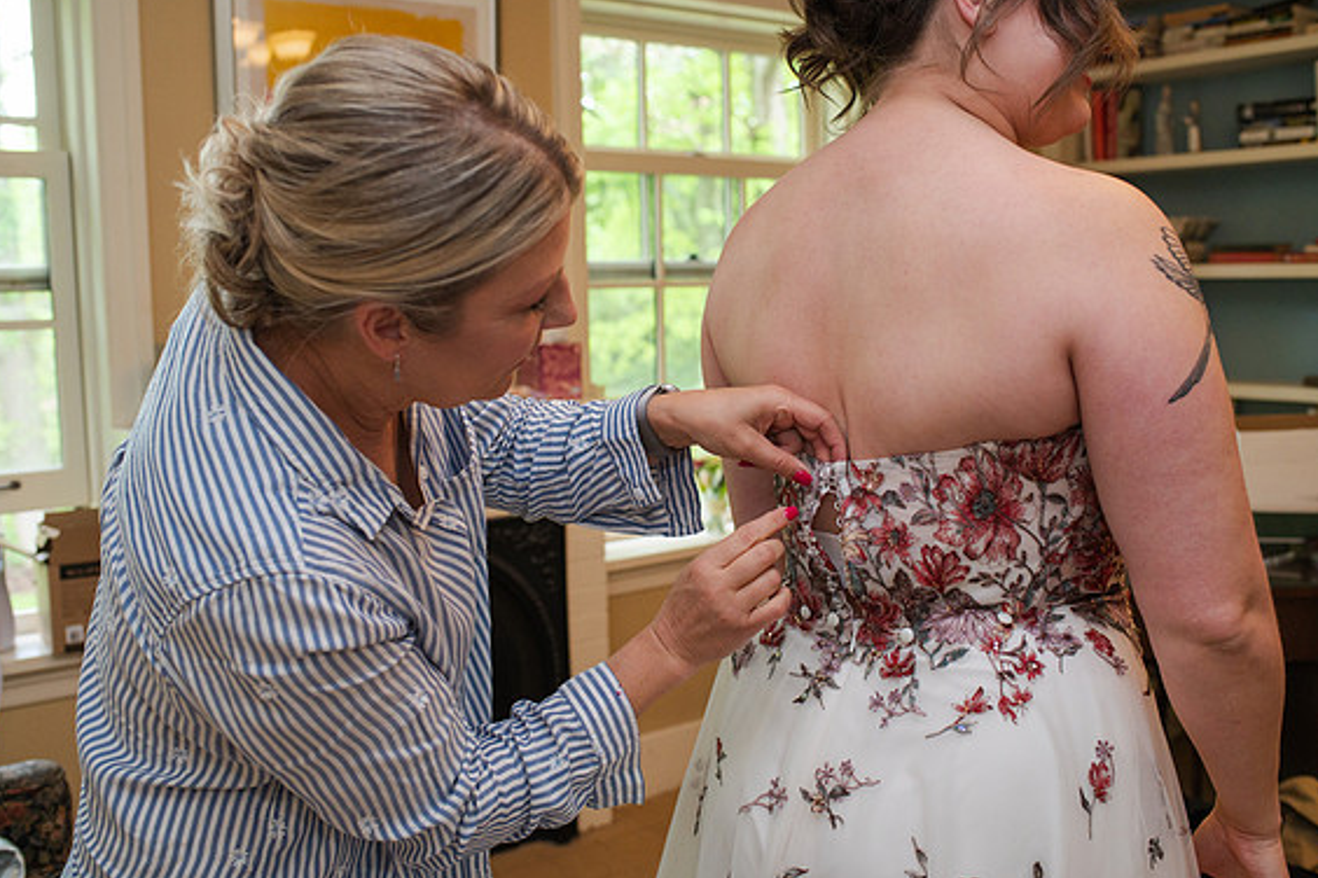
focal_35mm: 36
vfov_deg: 36.9
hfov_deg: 53.1
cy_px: 434
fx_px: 1318
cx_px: 647
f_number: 4
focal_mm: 35
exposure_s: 1/200
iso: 1000
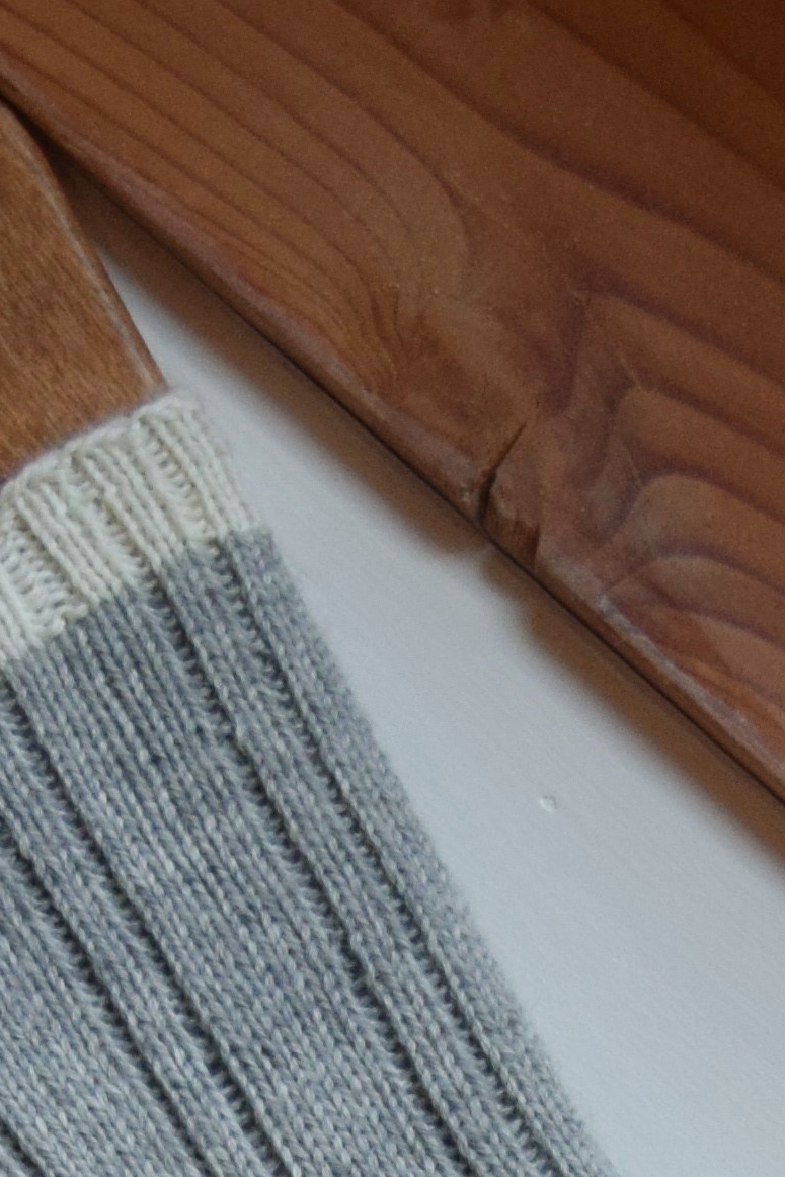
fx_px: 6329
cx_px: 732
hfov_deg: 7.1
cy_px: 2454
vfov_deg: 9.8
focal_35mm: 194
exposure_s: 1/60
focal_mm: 25
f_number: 4
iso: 900
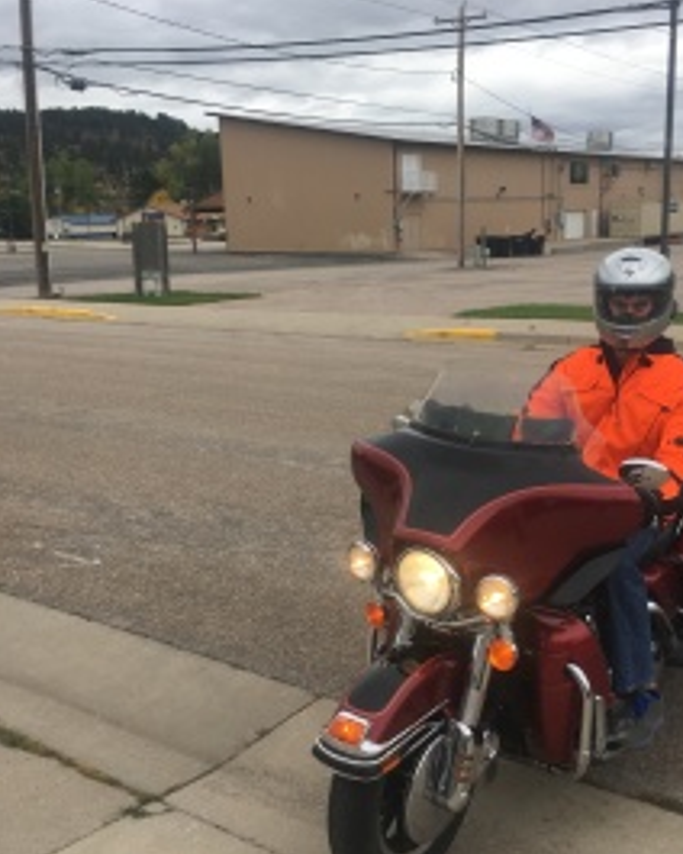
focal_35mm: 39
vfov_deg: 46.8
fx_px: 985
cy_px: 429
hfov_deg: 38.2
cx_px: 374
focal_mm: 4.15
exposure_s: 1/270
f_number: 2.2
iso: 25
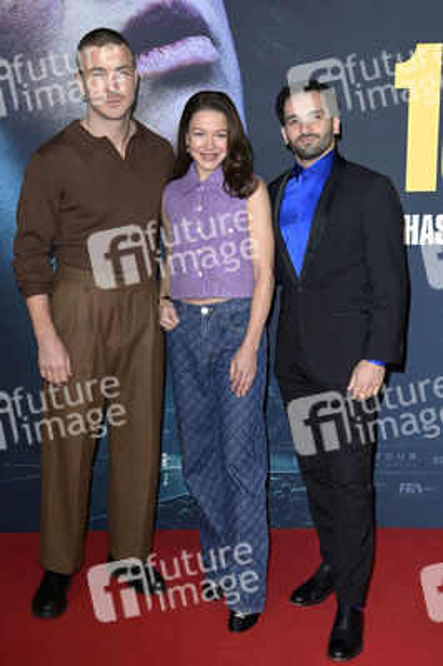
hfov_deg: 28.0
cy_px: 333
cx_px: 222
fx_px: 887
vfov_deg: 41.1
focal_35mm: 48
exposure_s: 1/250
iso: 640
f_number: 5.6
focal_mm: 48
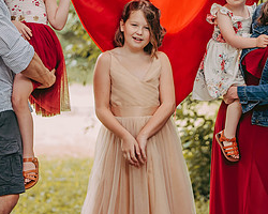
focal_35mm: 253
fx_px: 2007
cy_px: 25
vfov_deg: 6.1
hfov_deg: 7.6
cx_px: 133
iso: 640
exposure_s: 1/200
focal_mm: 116
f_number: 2.8
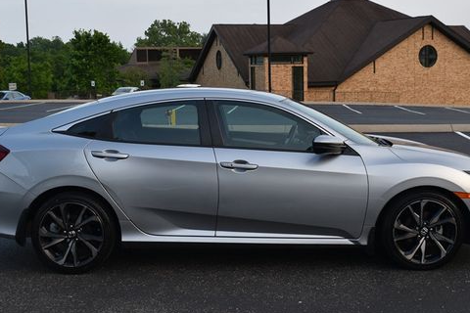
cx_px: 251
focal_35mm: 52
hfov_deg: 38.2
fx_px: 679
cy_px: 134
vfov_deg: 26.0
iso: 250
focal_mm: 26
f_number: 5.6
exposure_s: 1/250
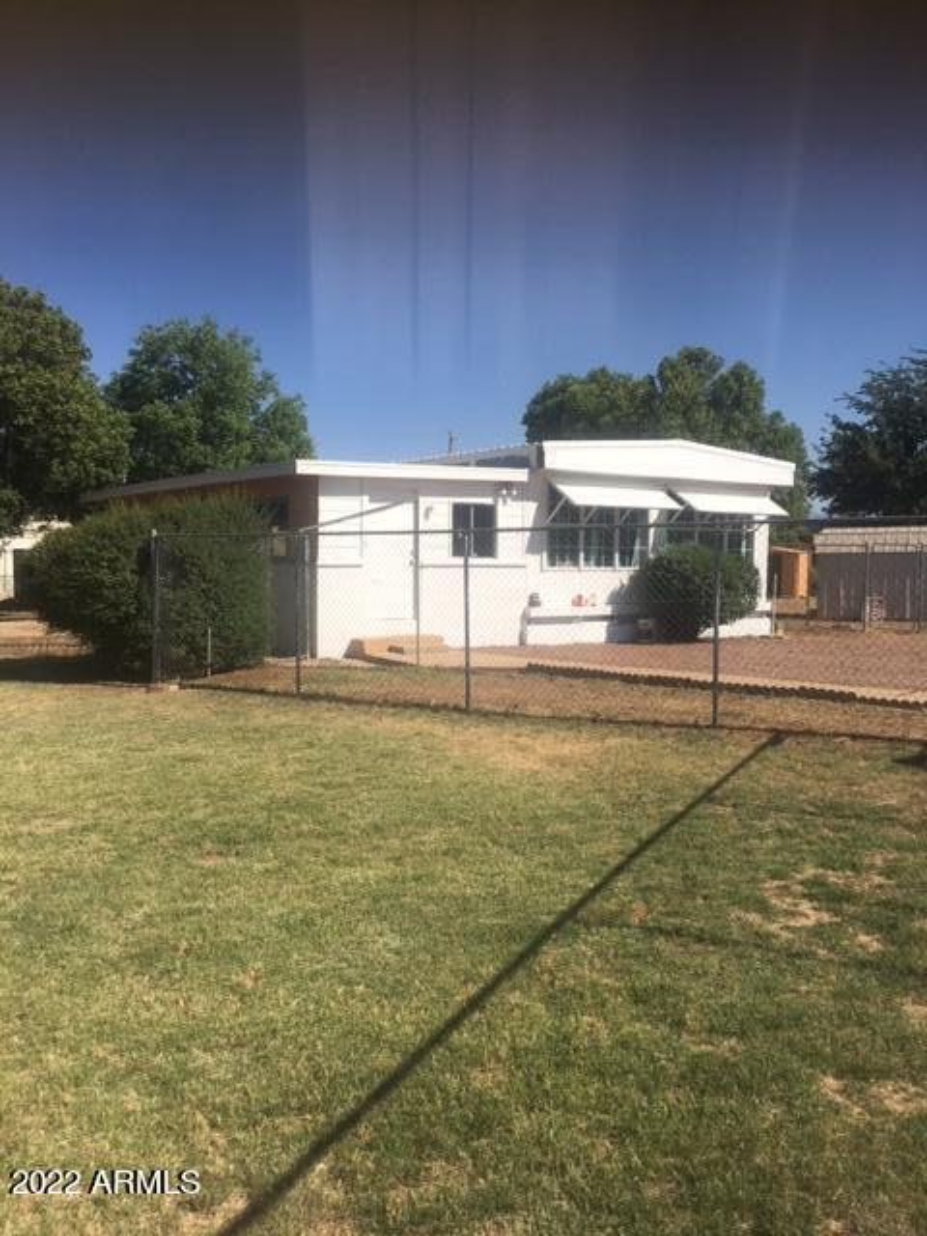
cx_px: 464
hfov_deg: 48.2
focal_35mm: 29
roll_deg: -2.1
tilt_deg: -2.2
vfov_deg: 61.7
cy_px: 618
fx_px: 1035
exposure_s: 1/2747
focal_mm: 4.15
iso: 25
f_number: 2.2
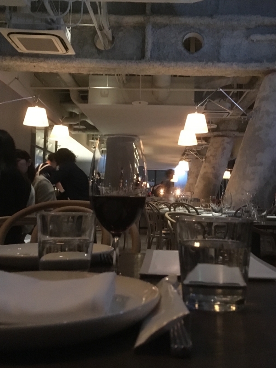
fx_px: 393
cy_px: 156
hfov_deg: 38.6
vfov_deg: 50.0
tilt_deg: +6.9
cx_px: 158
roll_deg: -1.0
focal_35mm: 37
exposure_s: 1/15
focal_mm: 4.15
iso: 800
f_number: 2.2
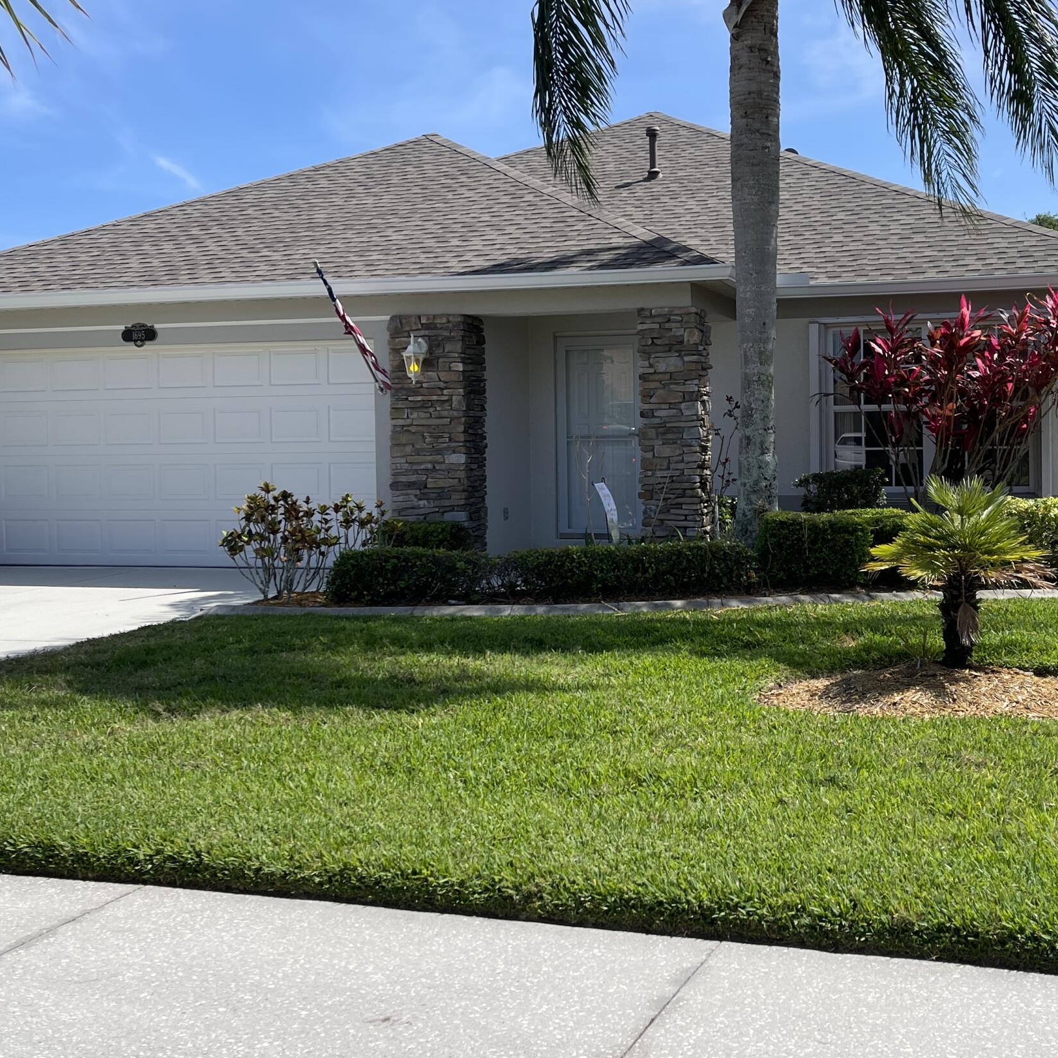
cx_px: 646
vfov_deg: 39.9
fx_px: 1452
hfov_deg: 39.8
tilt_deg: -1.3
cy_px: 447
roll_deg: +0.3
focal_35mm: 42
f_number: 1.6
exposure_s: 1/3344
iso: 32
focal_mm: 5.1
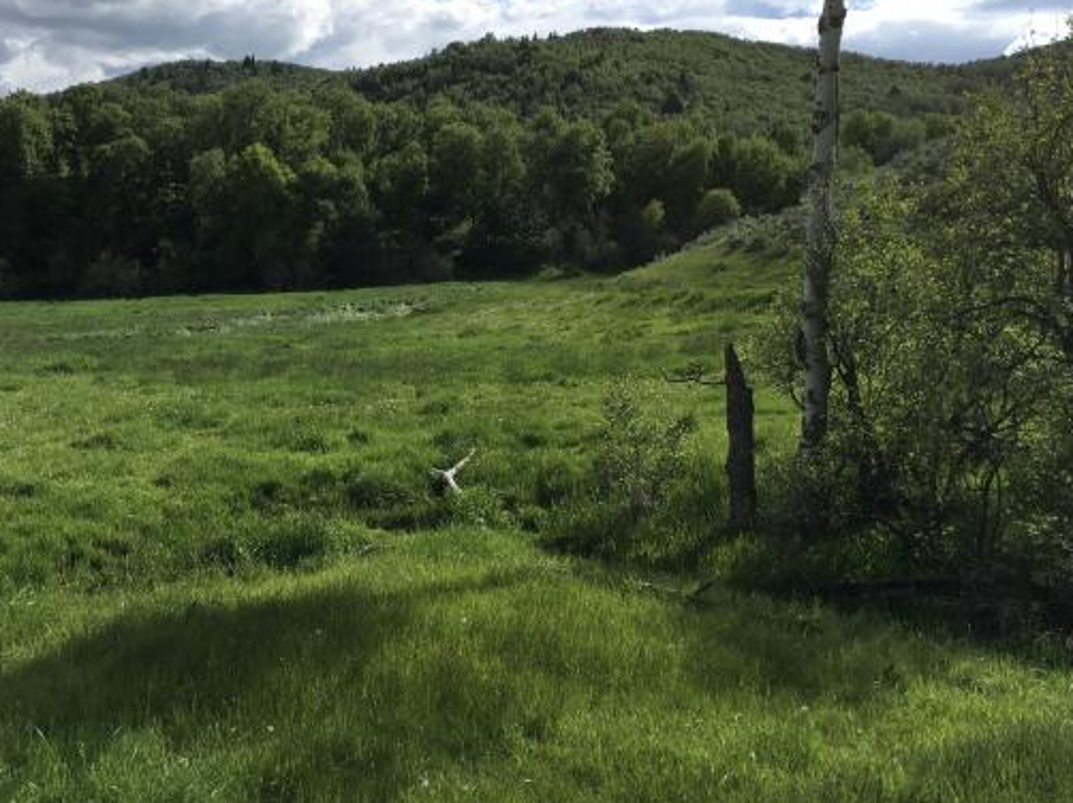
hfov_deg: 49.8
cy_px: 350
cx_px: 430
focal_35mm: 37
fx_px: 1146
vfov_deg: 38.6
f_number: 2.2
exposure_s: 1/1789
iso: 25
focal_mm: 4.15
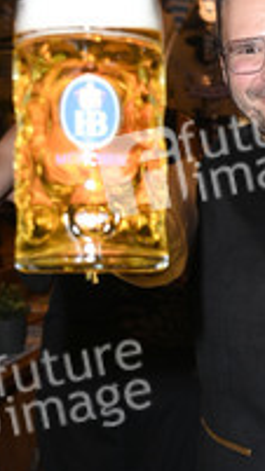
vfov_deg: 28.2
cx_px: 286
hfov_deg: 15.7
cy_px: 279
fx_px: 937
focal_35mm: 75
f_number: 5.6
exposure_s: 1/60
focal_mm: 36
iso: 1250
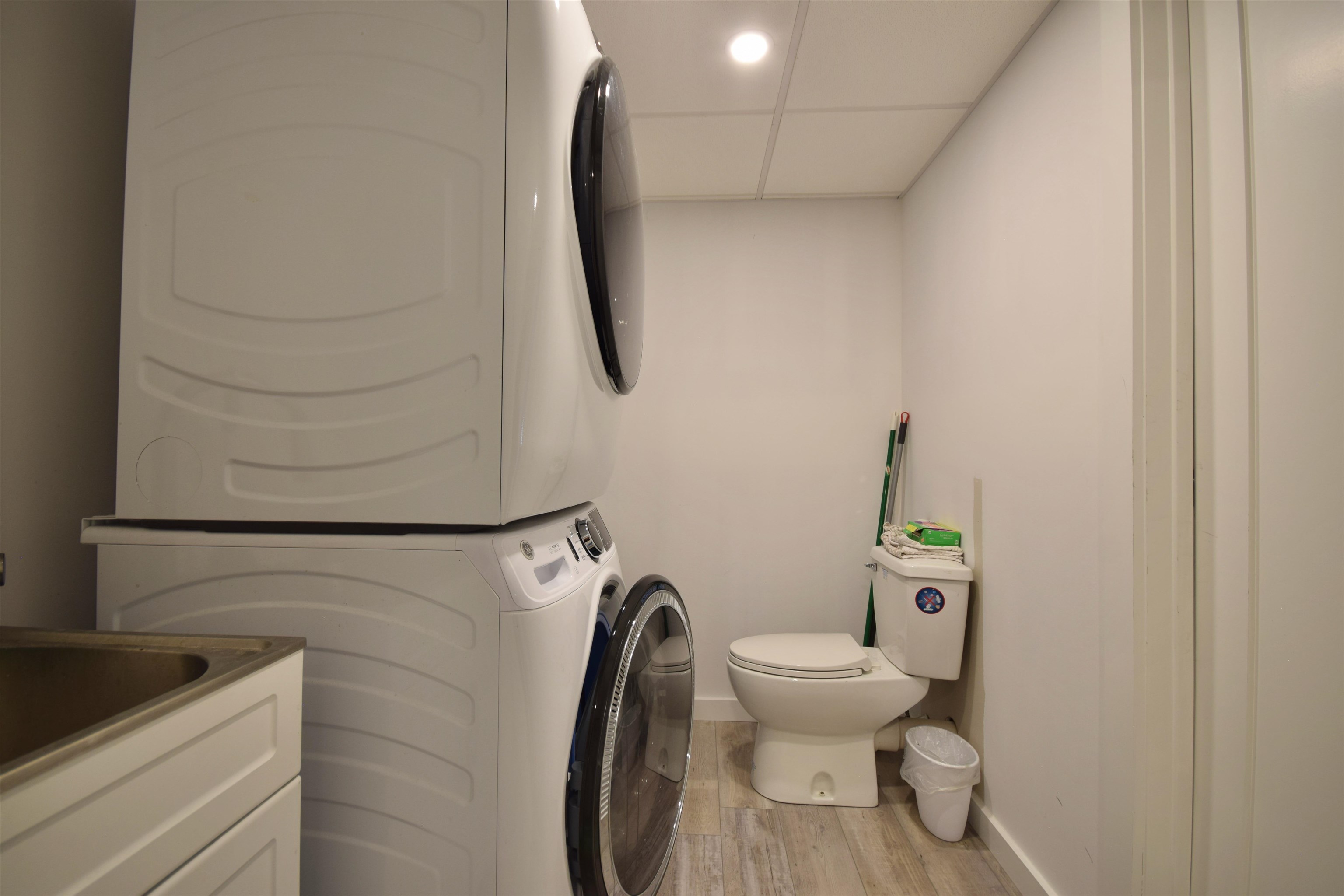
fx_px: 560
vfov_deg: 77.3
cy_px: 448
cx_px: 672
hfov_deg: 100.4
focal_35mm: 15
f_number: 6.3
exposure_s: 1/10
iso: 200
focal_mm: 10
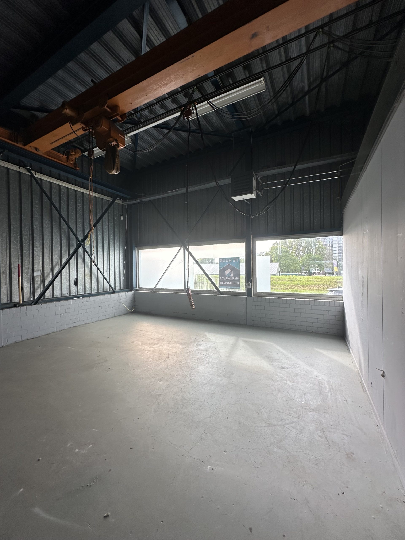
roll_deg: -2.0
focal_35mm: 14
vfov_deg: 102.1
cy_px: 270
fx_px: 218
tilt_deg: +0.2
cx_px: 202
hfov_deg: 85.7
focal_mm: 2.22
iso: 40
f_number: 2.2
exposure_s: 1/204
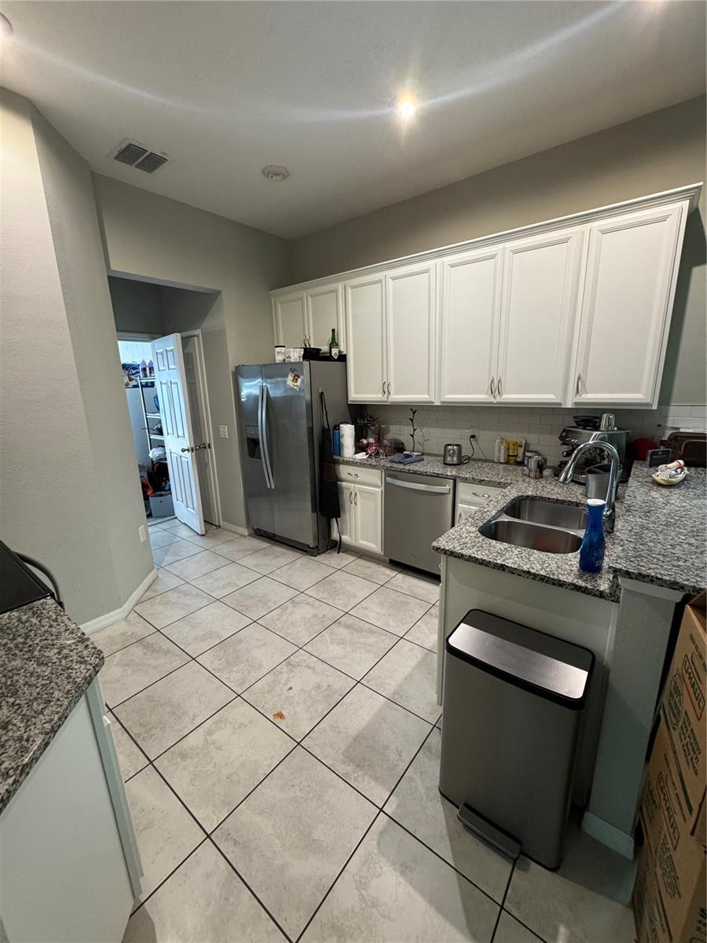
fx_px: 381
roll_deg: +1.5
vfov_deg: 102.1
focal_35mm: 14
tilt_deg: -13.4
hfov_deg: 85.7
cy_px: 472
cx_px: 354
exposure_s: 1/60
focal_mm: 2.22
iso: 320
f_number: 2.2
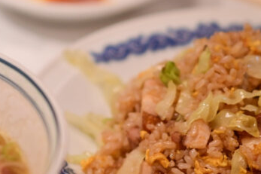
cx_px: 13
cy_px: 97
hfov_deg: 6.6
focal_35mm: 310
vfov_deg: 4.4
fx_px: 2246
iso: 560
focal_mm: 105
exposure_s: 1/125
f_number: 2.5
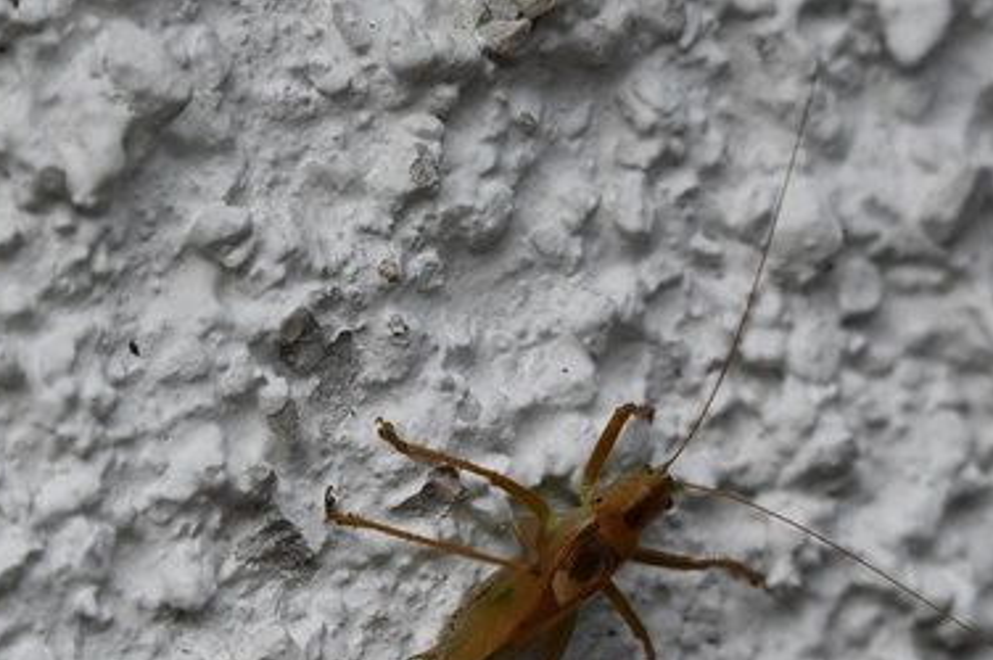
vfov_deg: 4.5
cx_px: 599
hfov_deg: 6.7
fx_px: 8433
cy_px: 432
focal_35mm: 306
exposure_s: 1/4000
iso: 3200
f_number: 8
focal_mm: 180
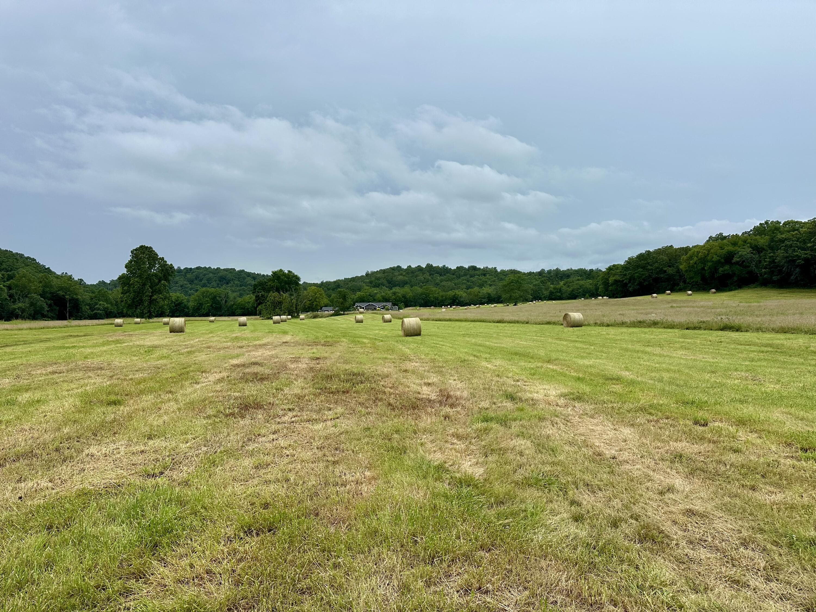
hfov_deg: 71.6
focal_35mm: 24
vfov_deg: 56.8
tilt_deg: +0.1
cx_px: 408
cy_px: 306
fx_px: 566
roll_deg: +0.4
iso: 80
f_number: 1.78
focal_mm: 6.86
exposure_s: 1/2882
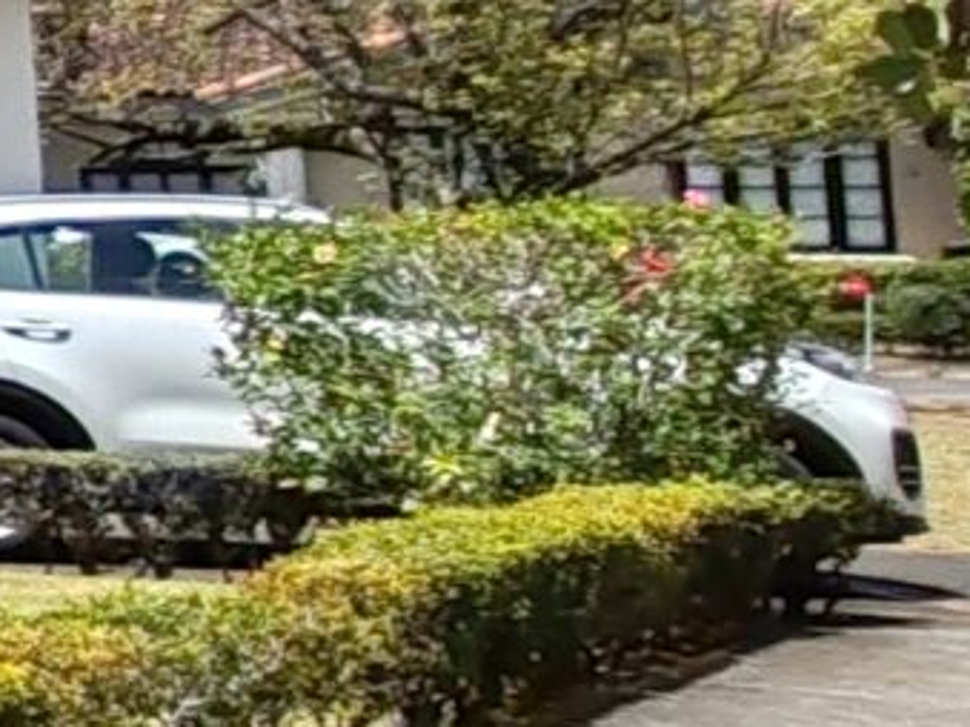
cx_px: -2412
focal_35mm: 121
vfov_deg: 12.1
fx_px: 3389
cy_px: -49
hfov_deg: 9.5
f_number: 2.2
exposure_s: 1/950
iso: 50
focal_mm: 1.96
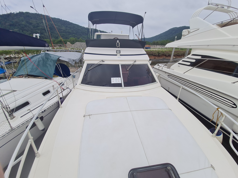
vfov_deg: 89.9
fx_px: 89
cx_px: 119
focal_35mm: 13
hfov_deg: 106.2
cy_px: 89
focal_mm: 1.74
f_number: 2.2
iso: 50
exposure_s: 1/2464
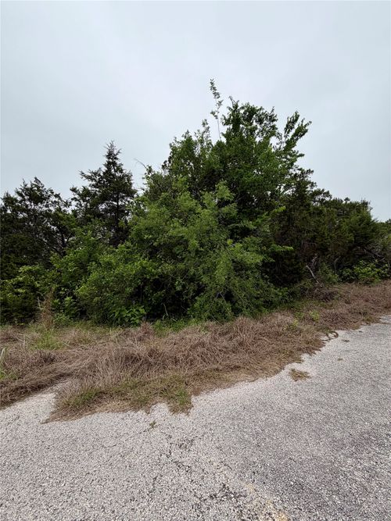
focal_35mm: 14
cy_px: 260
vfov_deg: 102.1
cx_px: 196
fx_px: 211
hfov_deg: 85.7
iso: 50
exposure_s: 1/297
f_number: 2.2
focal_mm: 2.22
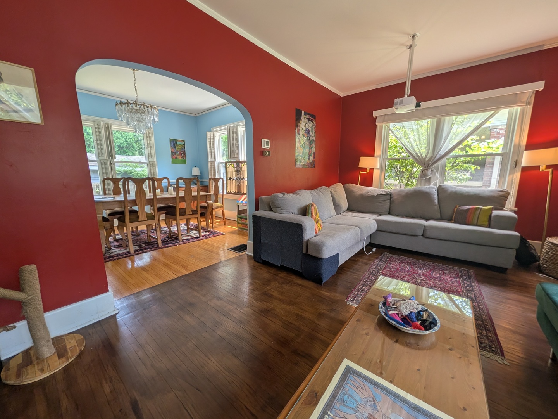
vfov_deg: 94.5
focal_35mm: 12
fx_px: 193
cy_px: 210
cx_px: 279
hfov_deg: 110.5
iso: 50
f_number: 1.7
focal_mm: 2.02
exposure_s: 1/120
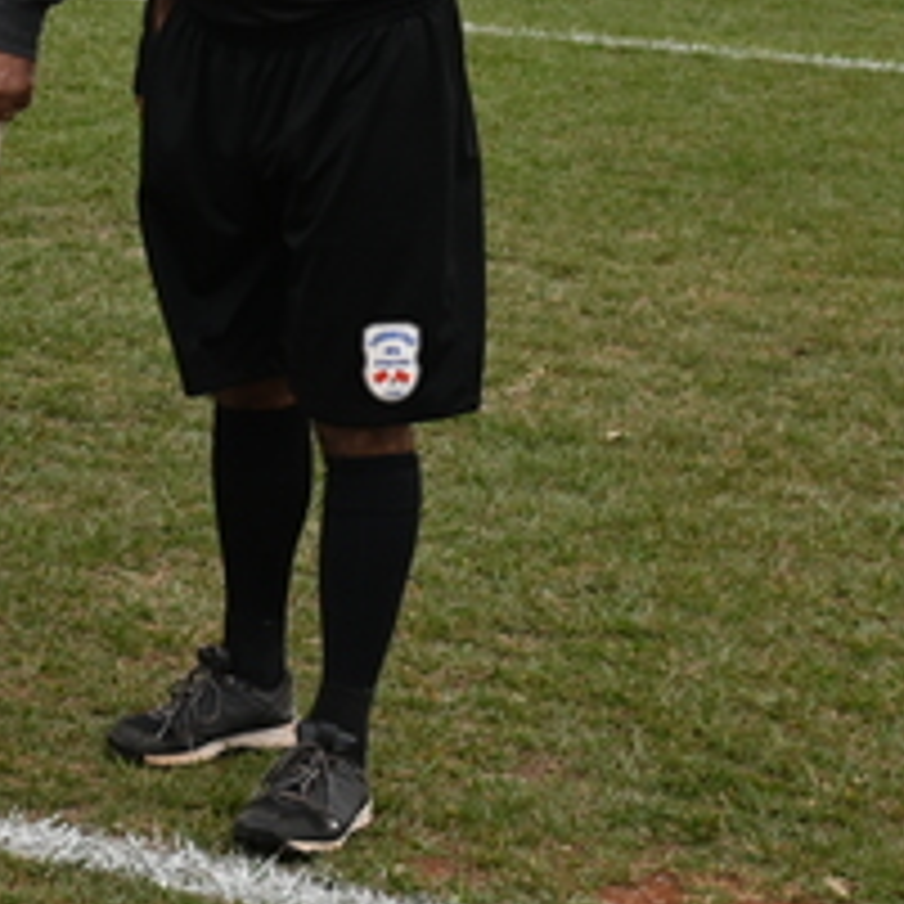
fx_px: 3811
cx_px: -540
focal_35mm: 129
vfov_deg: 13.5
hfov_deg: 12.7
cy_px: 308
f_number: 5.6
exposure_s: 1/250
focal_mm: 34
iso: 200
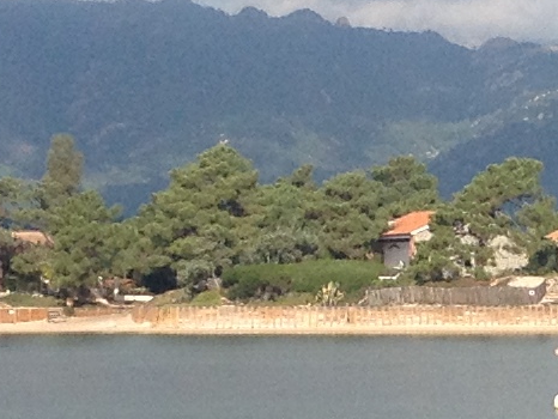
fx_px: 3951
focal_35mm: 245
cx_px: 787
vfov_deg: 6.1
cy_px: 419
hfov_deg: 7.9
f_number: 2.4
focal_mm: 4.28
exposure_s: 1/1727
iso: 64
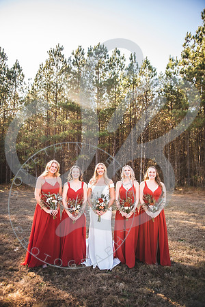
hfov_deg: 49.6
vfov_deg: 69.4
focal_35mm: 26
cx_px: 102
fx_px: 222
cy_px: 154
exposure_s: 1/250
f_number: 2.8
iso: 100
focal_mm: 26
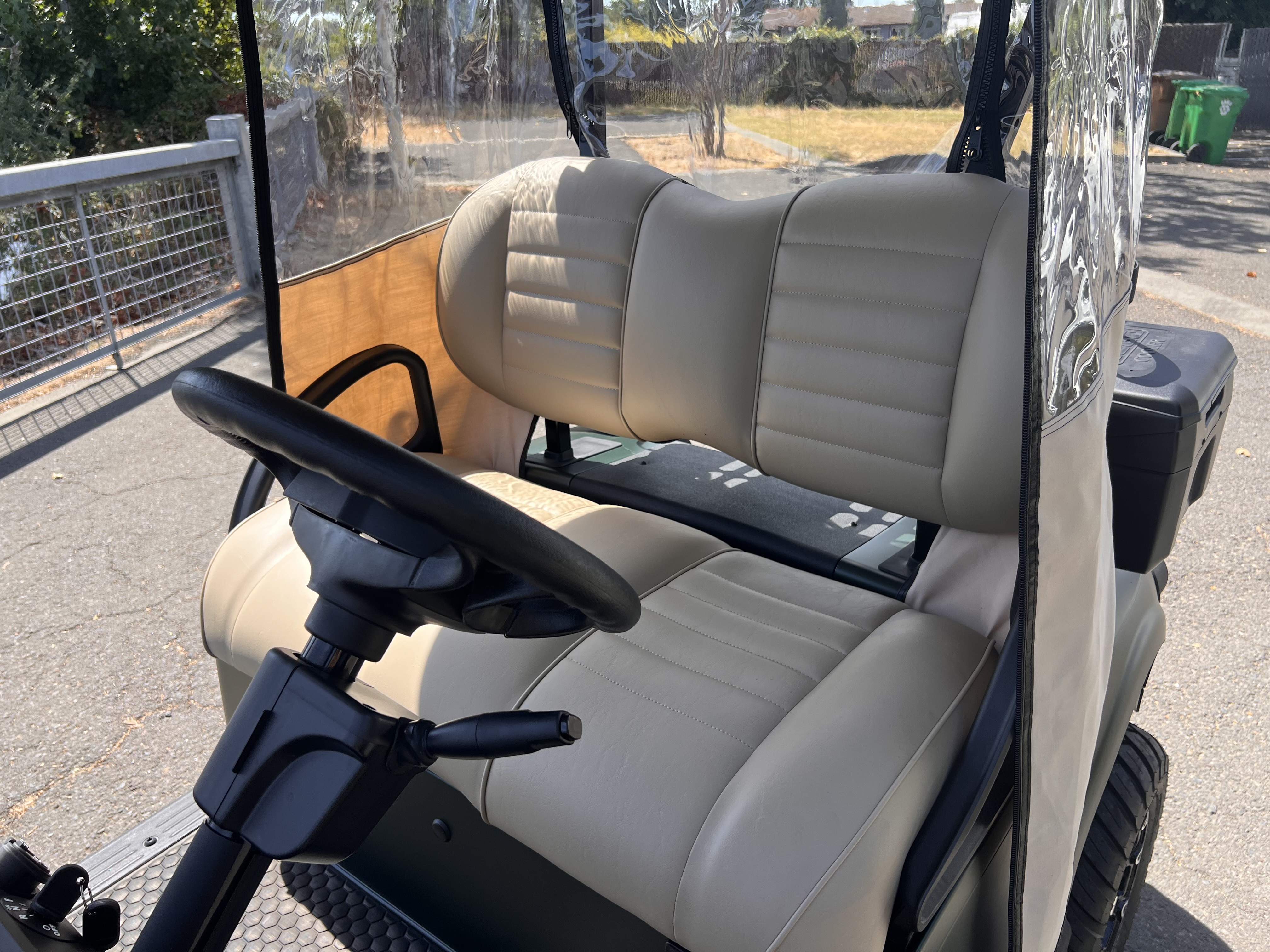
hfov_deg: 67.3
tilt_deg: -23.9
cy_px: 476
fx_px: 954
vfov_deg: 53.1
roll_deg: +0.9
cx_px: 635
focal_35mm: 26
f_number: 1.5
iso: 50
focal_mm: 5.7
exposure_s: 1/1029
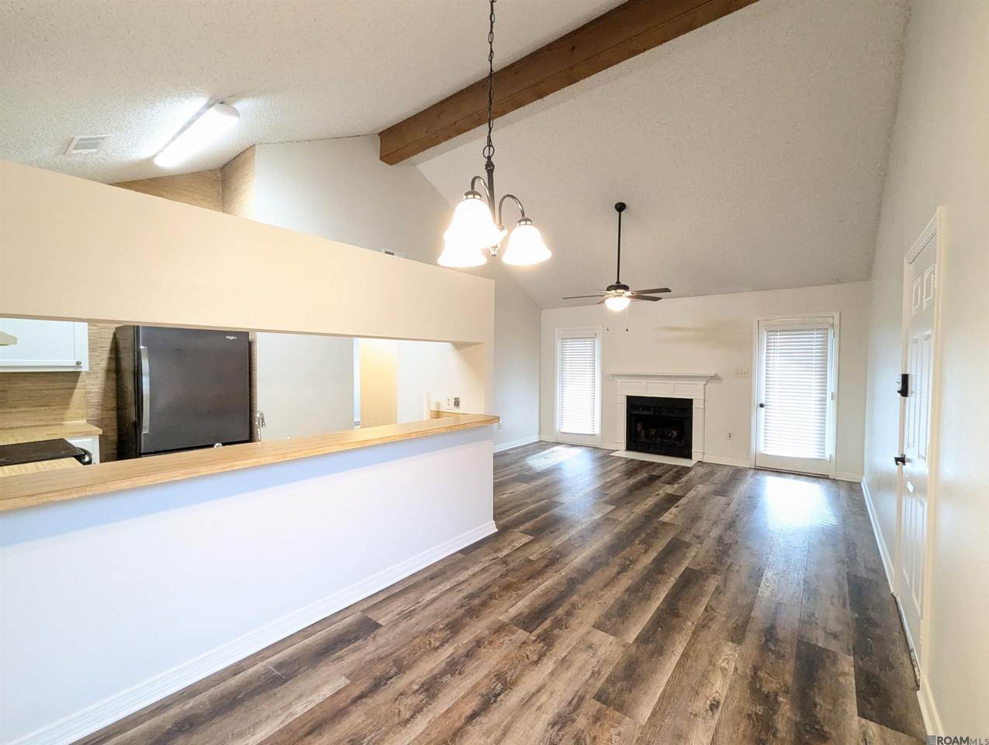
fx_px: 372
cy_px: 372
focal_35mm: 13
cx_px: 494
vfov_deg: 90.1
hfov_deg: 106.1
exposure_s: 1/30
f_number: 2.2
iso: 500
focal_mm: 1.95
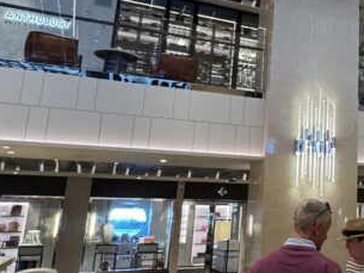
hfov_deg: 35.9
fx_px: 494
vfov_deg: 30.8
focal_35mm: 47
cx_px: 375
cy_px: 100
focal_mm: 2.22
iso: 200
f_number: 2.2
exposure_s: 1/83
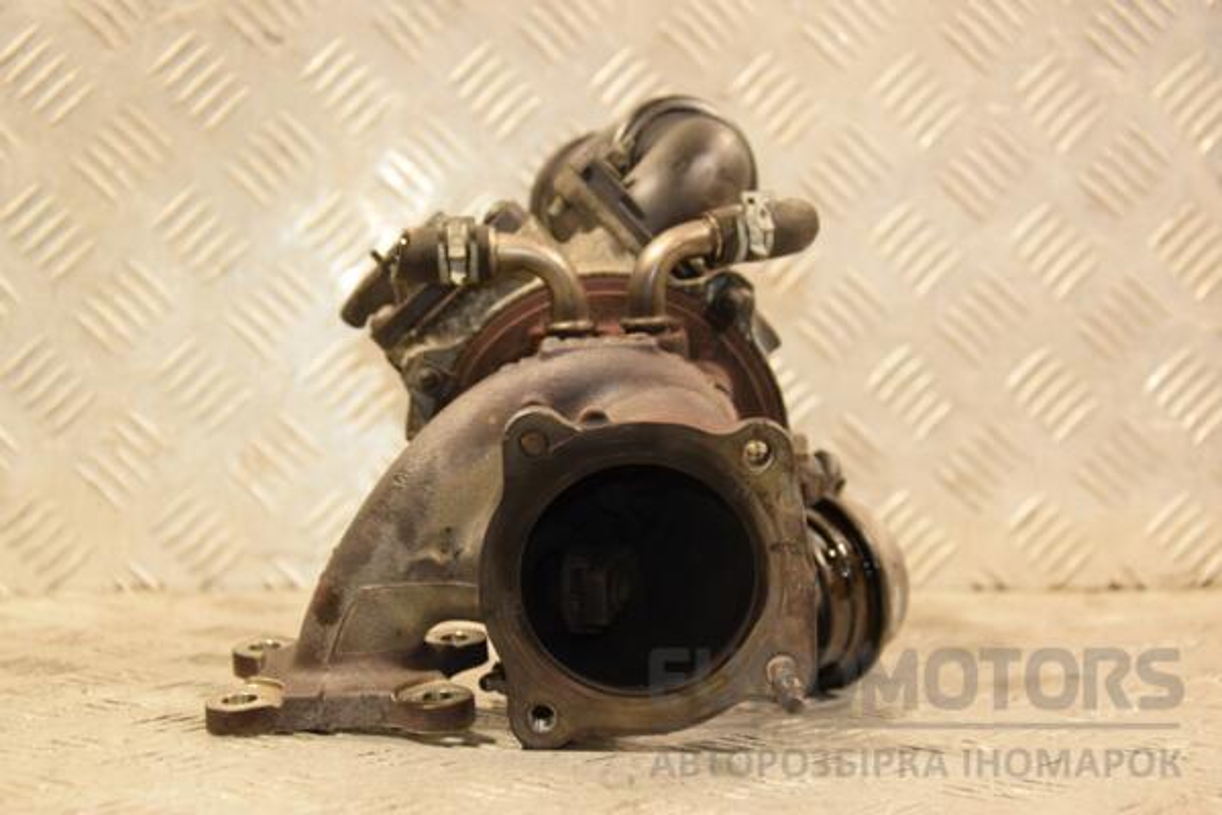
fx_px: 2291
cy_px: 408
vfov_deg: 20.2
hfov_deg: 29.9
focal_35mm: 68
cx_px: 611
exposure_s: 1/100
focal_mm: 45
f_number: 4.8
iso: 800
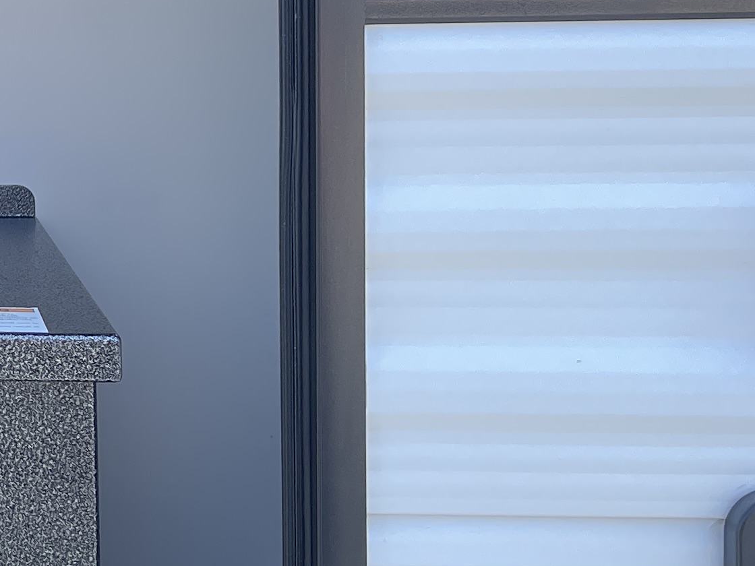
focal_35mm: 90
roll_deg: +0.9
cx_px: -442
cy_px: 7
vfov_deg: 16.1
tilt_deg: -2.5
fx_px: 1963
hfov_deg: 18.7
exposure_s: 1/807
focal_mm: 5.1
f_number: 1.6
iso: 32
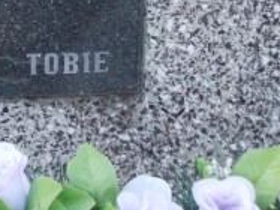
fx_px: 1051
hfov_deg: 14.2
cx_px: -139
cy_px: -26
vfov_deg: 11.2
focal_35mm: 130
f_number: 3.1
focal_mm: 5.3
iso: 320
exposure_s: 1/250
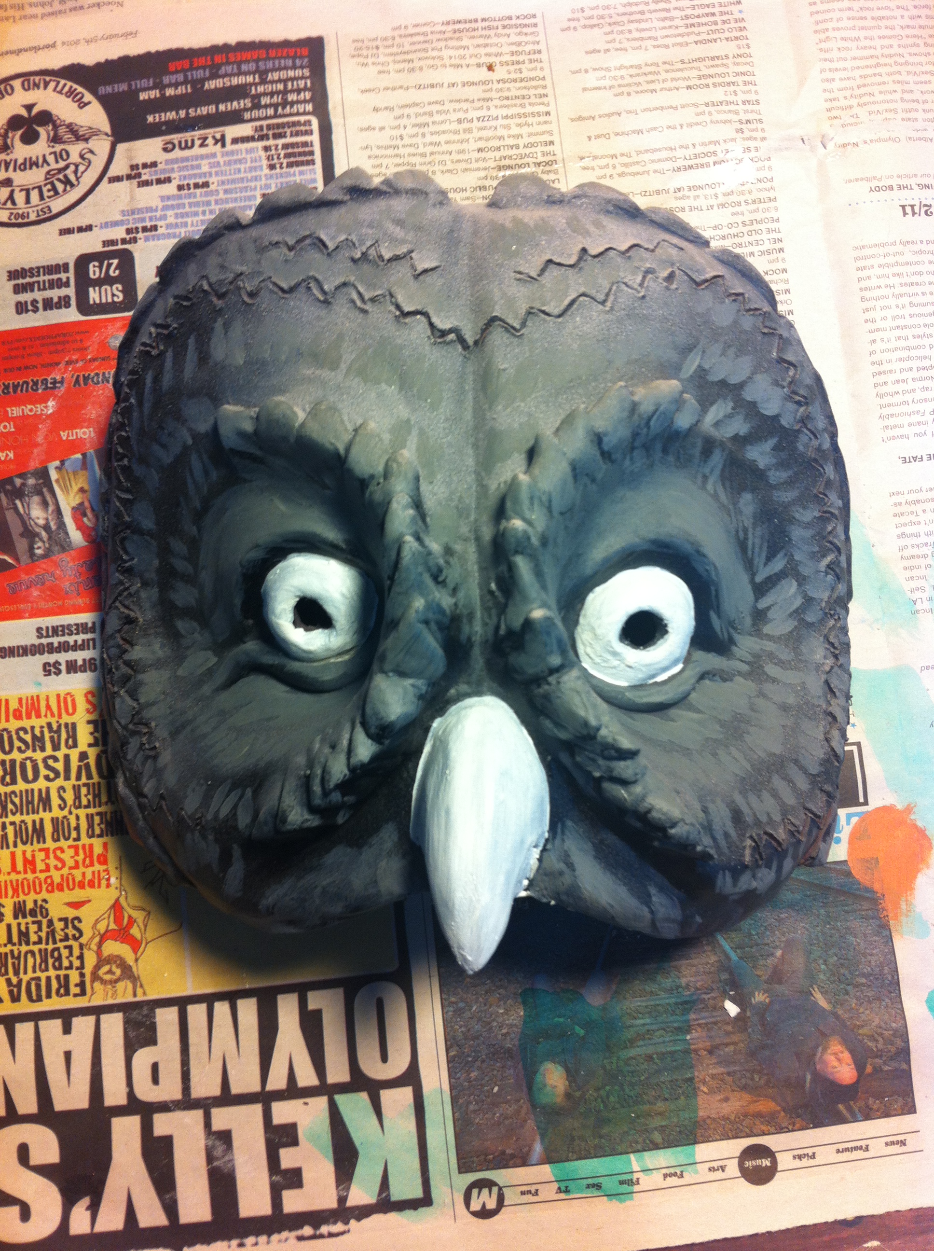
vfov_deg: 52.7
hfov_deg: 40.6
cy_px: 626
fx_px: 1262
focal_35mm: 35
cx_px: 467
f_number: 2.8
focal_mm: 3.85
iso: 80
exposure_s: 1/24
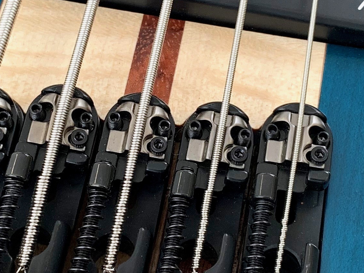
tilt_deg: -59.6
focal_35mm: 93
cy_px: 104
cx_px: 168
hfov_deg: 21.1
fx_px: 978
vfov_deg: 15.9
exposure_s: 1/50
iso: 64
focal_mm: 4.25
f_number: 1.8
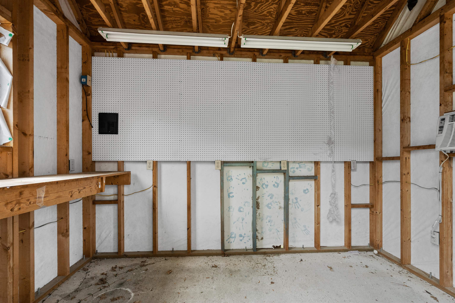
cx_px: 228
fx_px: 202
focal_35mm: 16
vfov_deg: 73.7
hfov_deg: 96.7
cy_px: 152
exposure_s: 1/60
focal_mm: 16
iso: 500
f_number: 8
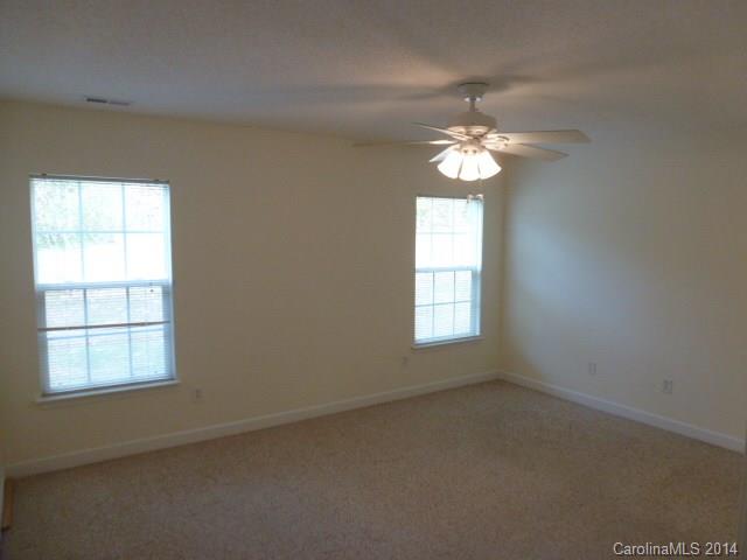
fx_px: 518
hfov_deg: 71.6
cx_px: 374
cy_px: 280
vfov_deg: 56.8
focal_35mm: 24
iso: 400
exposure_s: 1/60
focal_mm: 4.3
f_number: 3.3
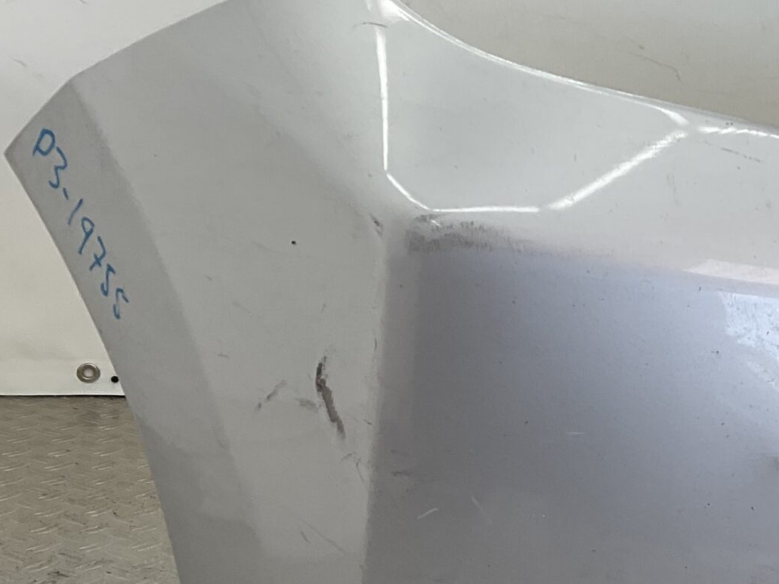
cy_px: 461
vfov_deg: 20.2
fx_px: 1620
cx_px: 784
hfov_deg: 25.6
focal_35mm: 72
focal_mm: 3
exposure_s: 1/121
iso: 16
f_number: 1.8
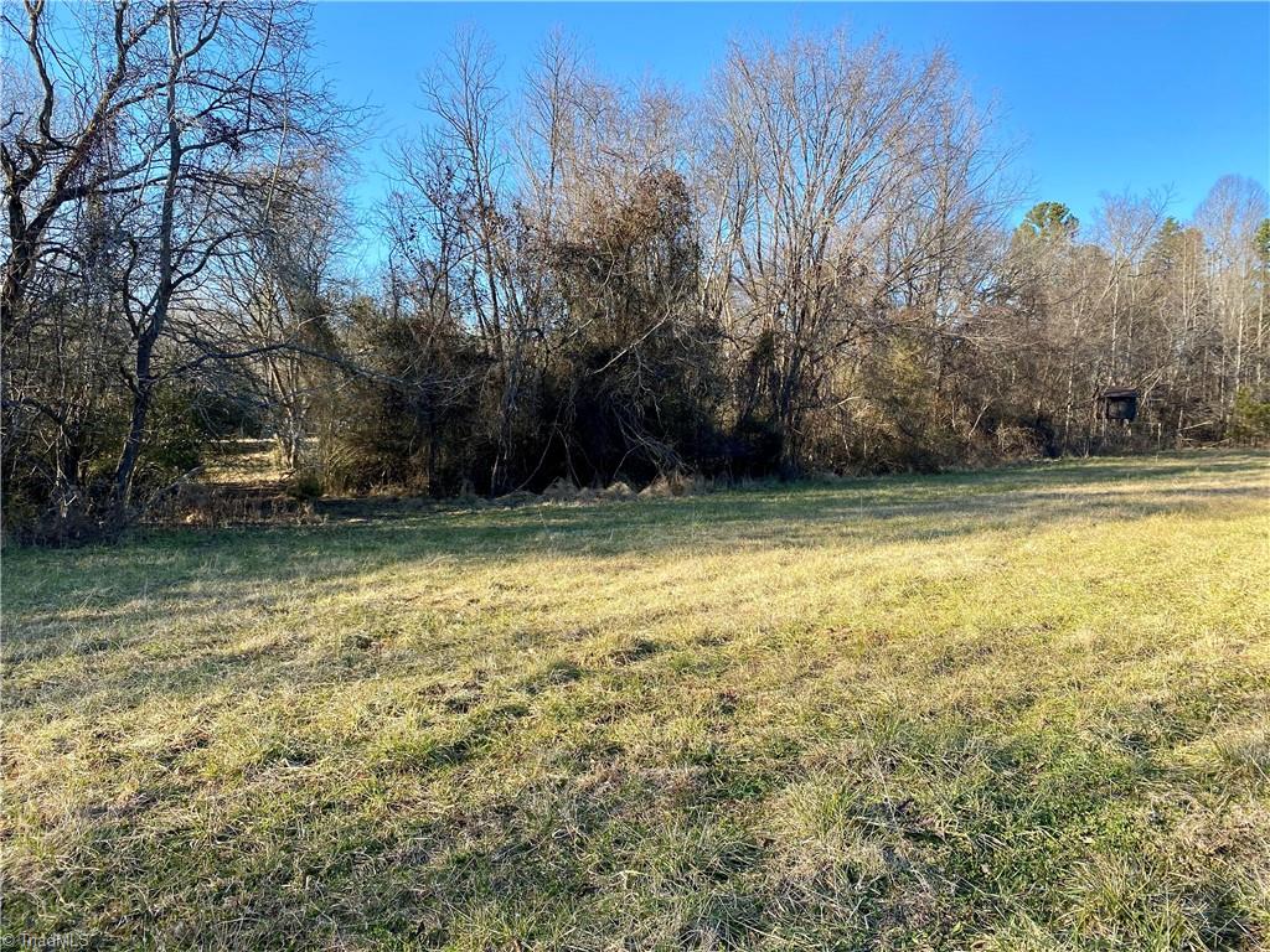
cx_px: 635
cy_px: 476
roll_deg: -0.4
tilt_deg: -3.8
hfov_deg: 67.3
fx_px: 954
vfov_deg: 53.1
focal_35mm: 26
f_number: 1.8
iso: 32
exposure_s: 1/799
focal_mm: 4.25
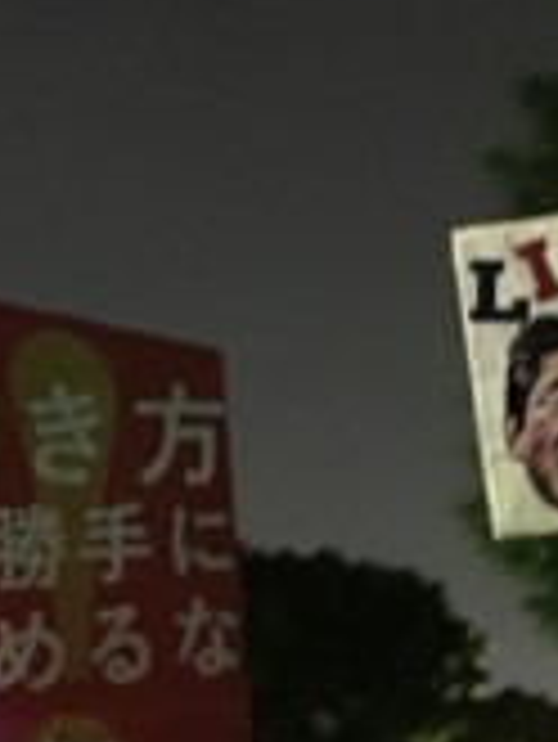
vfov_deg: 24.5
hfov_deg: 18.7
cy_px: 508
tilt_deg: +19.2
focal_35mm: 79
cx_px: 328
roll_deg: +6.8
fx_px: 1696
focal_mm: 4.15
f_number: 2.2
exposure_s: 1/15
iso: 1250
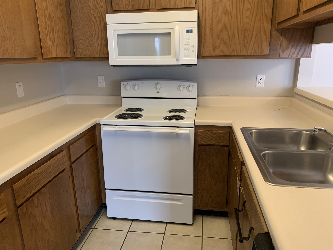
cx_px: 166
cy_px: 125
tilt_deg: -15.8
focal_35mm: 26
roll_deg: +0.3
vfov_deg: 53.1
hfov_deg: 67.3
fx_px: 250
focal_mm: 4.25
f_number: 1.8
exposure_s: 1/60
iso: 320
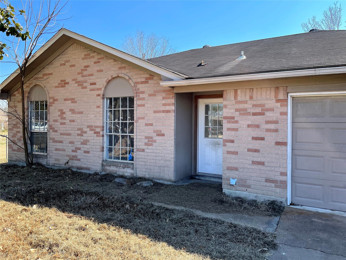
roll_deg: -1.4
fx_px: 260
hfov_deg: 67.3
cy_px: 130
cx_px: 173
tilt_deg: -0.5
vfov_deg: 53.1
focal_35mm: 26
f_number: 1.6
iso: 32
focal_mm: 4.2
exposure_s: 1/988
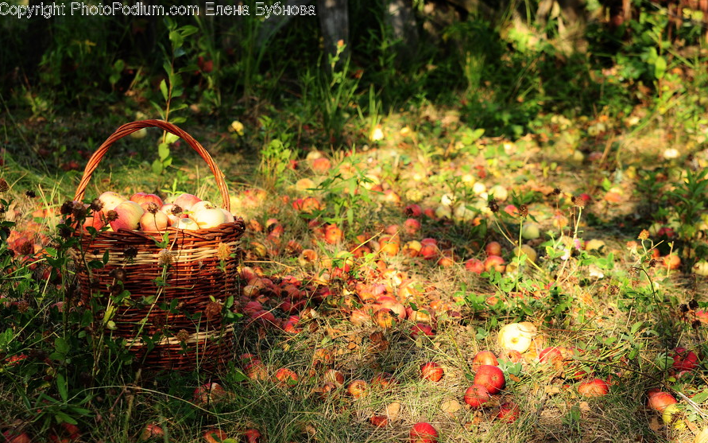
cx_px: 355
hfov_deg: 19.3
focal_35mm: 108
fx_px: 2084
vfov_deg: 12.1
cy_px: 228
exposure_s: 1/160
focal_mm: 70
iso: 200
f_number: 6.3
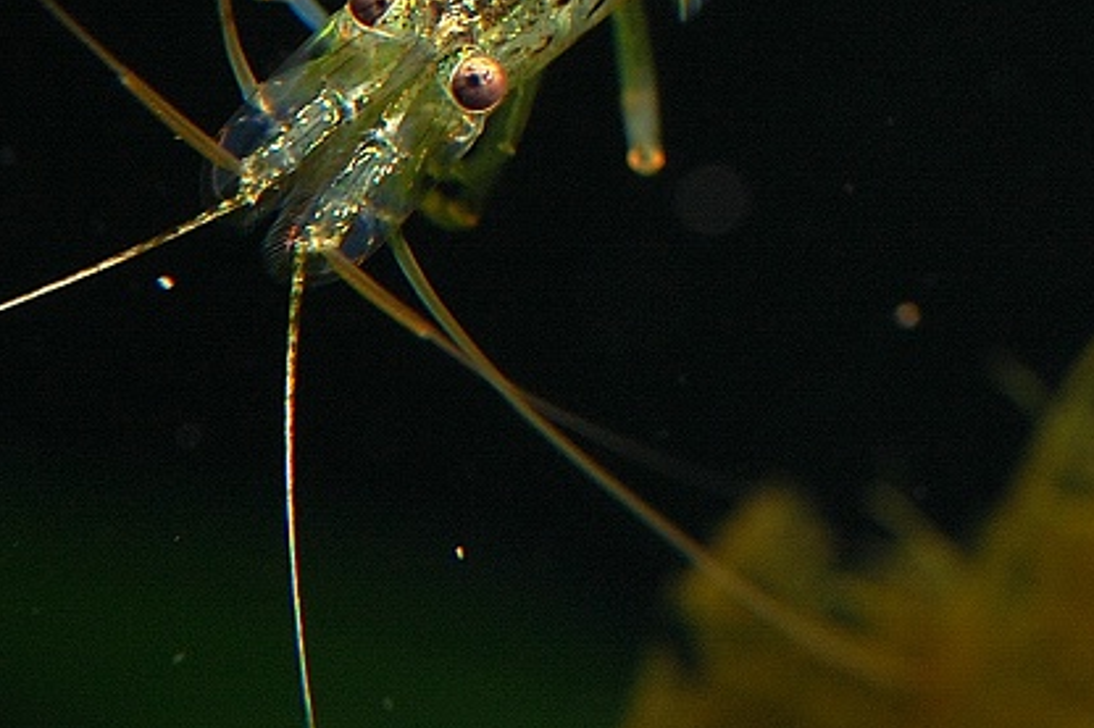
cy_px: -4
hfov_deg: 5.3
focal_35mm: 387
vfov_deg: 3.5
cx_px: 458
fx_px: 11762
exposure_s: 1/60
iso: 200
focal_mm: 105
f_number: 9
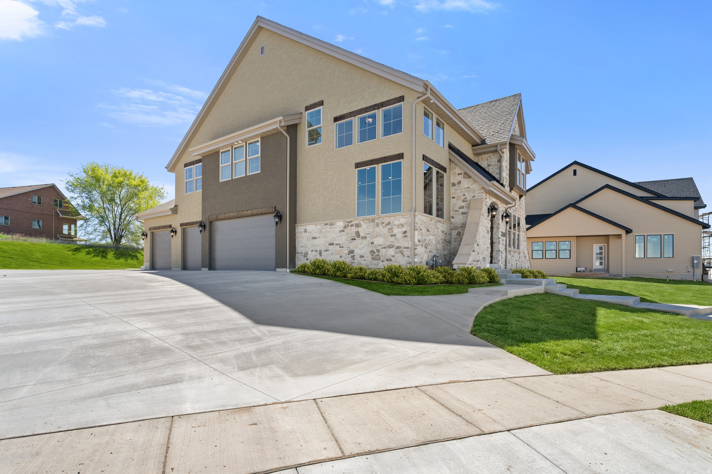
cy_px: 237
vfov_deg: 70.4
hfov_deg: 93.3
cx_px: 356
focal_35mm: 17
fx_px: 336
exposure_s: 1/60
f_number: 9
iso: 400
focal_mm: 17
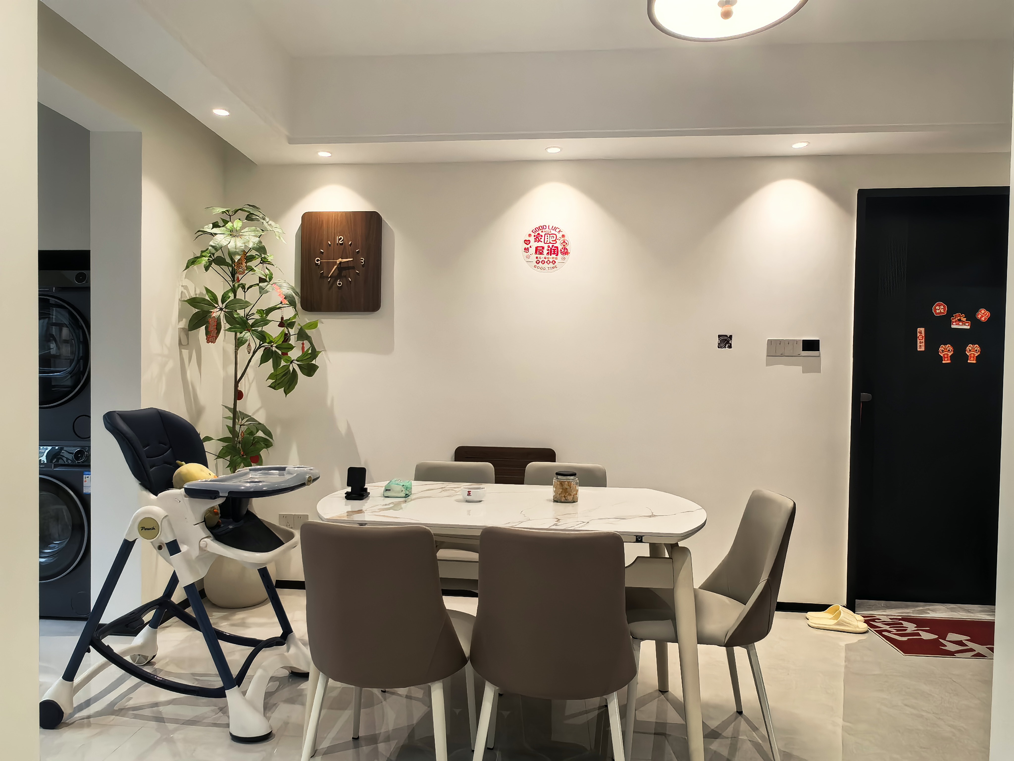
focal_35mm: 22
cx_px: 507
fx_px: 644
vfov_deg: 61.1
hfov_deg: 76.4
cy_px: 380
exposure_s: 1/100
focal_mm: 1.76
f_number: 2.2
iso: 160
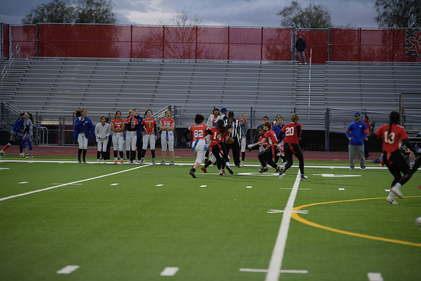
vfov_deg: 10.6
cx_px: 210
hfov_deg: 15.8
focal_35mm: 130
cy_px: 140
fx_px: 1521
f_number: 2.8
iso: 320
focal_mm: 130
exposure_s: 1/200
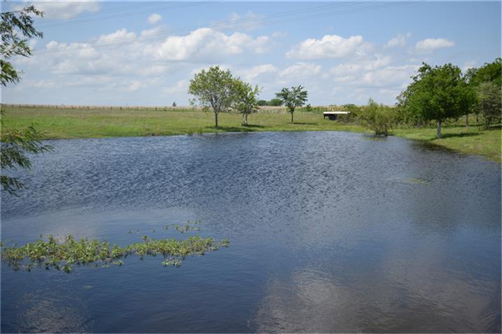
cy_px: 167
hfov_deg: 43.6
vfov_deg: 29.9
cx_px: 251
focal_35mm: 45
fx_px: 627
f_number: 4.2
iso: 200
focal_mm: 30
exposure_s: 1/2000
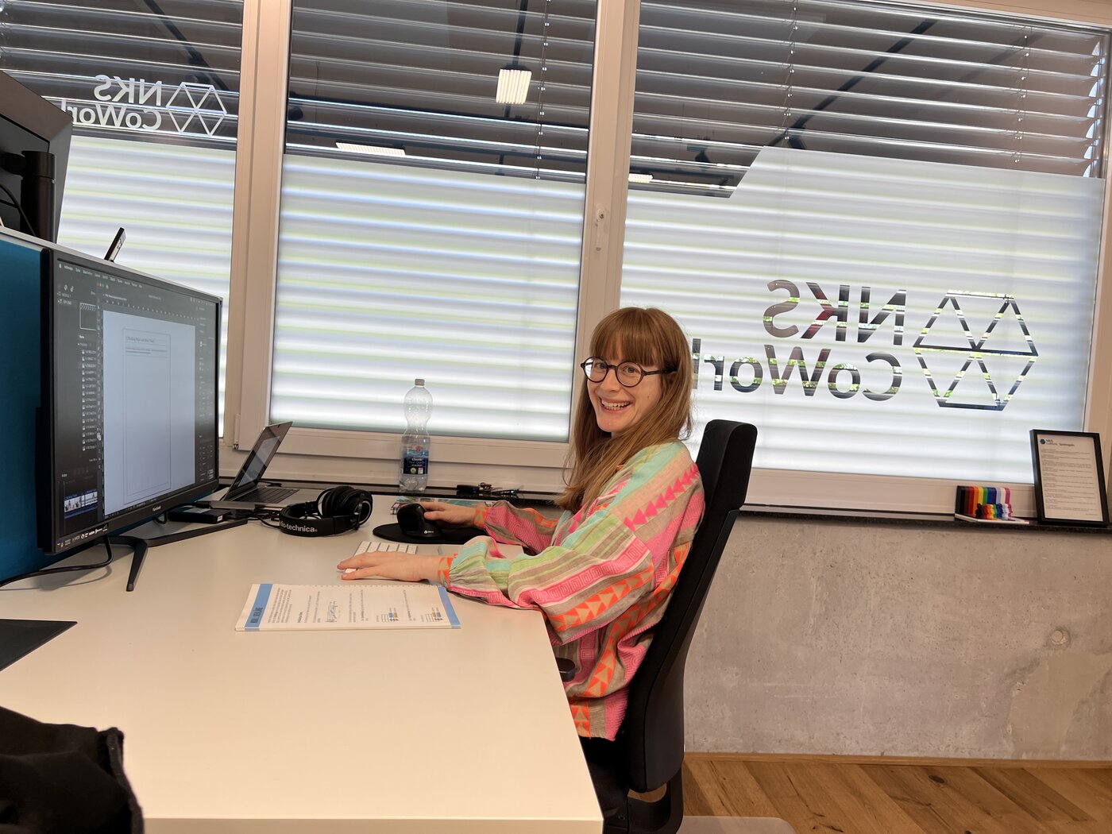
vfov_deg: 53.1
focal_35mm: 26
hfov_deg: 67.3
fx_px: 835
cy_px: 417
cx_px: 556
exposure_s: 1/113
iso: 32
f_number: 1.5
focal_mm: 5.7
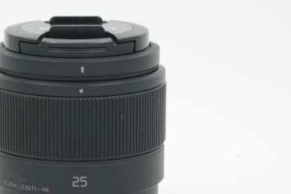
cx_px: 78
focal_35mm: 170
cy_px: 126
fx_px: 1373
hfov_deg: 12.1
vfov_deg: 8.1
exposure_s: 1/100
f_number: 13
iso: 500
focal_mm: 70
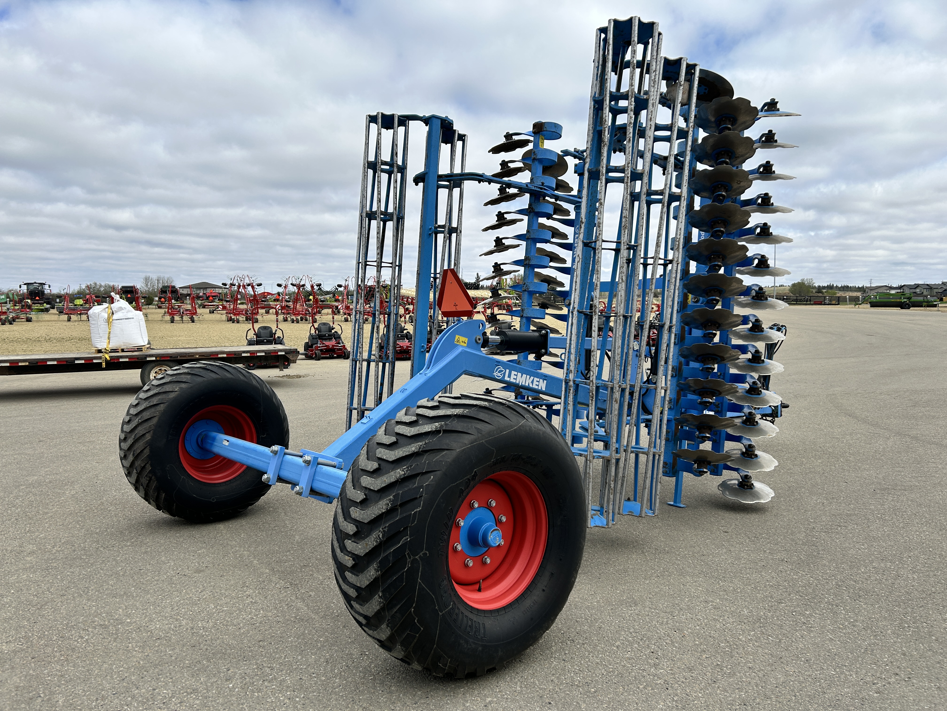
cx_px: 474
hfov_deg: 67.3
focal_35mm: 26
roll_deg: +0.4
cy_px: 356
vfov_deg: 53.1
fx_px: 711
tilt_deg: -4.3
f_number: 1.5
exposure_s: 1/4630
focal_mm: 5.7
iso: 50
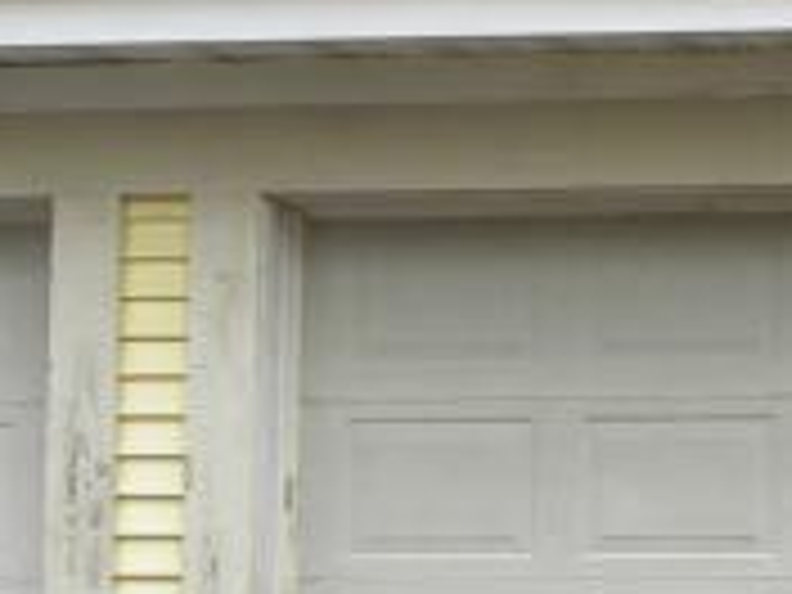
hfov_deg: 7.3
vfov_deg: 5.5
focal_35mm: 268
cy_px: 212
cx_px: 1035
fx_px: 6132
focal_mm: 8.2
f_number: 4
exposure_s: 1/100
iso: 64
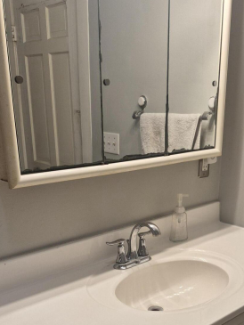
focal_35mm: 42
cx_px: 140
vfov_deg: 43.4
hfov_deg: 34.3
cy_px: 244
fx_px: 395
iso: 64
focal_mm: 5.4
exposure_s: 1/120
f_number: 1.8
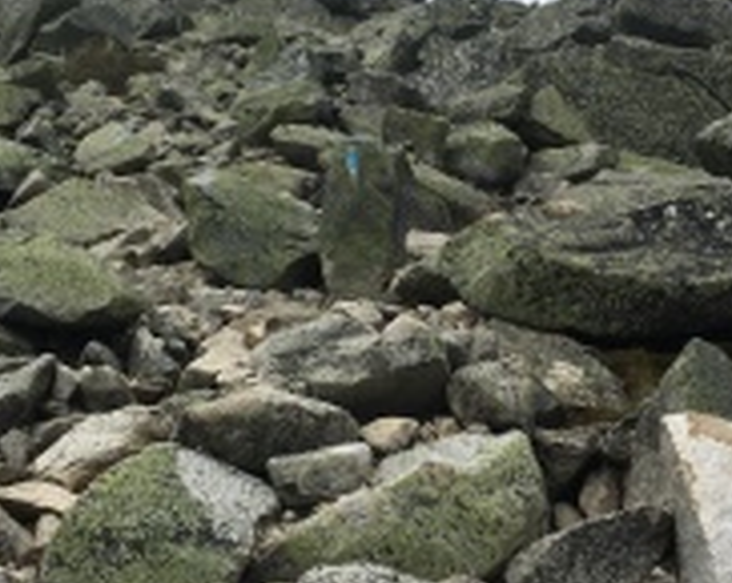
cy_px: 253
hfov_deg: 33.0
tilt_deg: +24.0
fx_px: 1233
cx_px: 330
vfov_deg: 26.6
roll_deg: +6.0
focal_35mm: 57
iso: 25
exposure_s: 1/2198
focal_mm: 4.15
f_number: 2.2
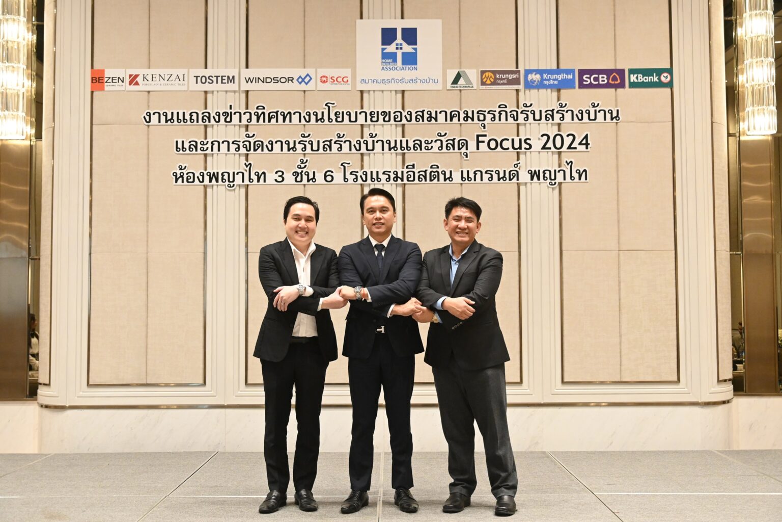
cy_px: 261
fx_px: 1010
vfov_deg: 28.9
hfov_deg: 42.3
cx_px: 391
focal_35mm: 46
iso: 2500
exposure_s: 1/80
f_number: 4
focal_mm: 31
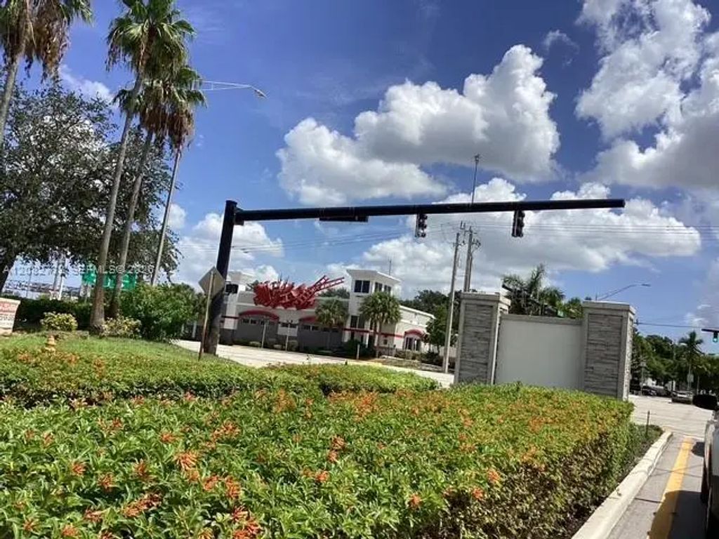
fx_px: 644
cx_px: 360
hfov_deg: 58.4
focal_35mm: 31
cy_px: 270
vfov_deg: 45.4
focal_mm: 3.3
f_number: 2.4
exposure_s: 1/2146
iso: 25
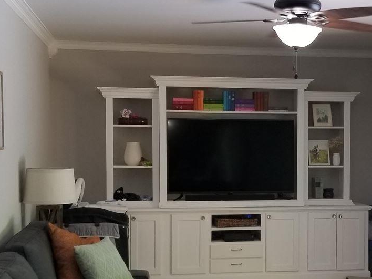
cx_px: 292
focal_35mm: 47
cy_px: 188
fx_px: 505
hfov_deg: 39.0
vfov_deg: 30.6
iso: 100
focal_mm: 4.3
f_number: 1.7
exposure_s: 1/60
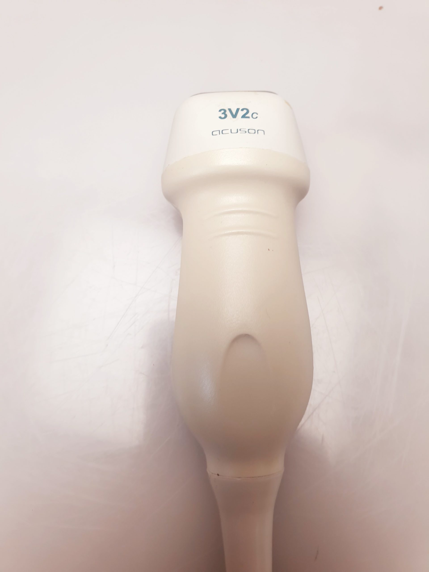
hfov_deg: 53.1
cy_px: 286
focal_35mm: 26
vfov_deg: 67.3
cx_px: 214
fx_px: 430
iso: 50
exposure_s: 1/50
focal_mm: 4.3
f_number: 2.4
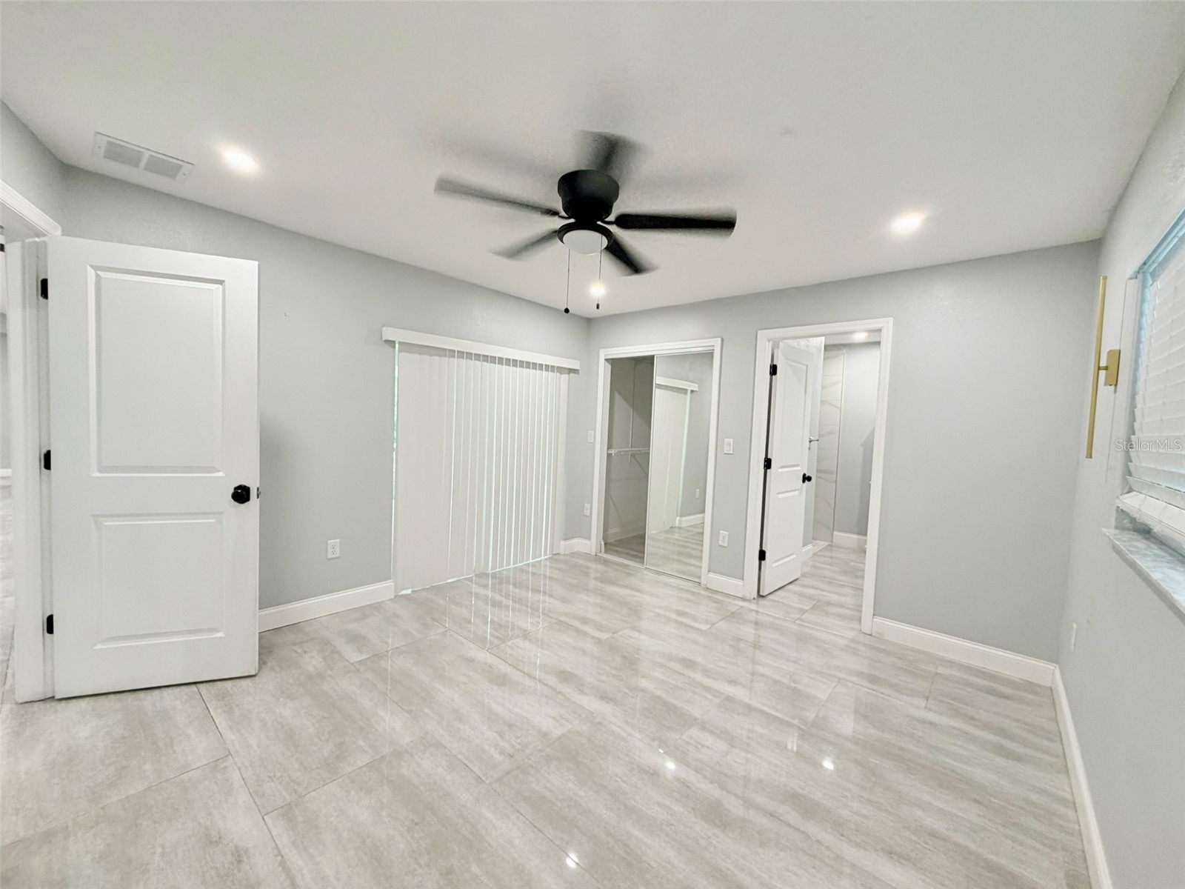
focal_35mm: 14
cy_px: 444
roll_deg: -2.1
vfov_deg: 85.7
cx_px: 592
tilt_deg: -2.0
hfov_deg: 102.1
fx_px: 479
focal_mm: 2.22
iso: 200
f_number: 2.2
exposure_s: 1/60
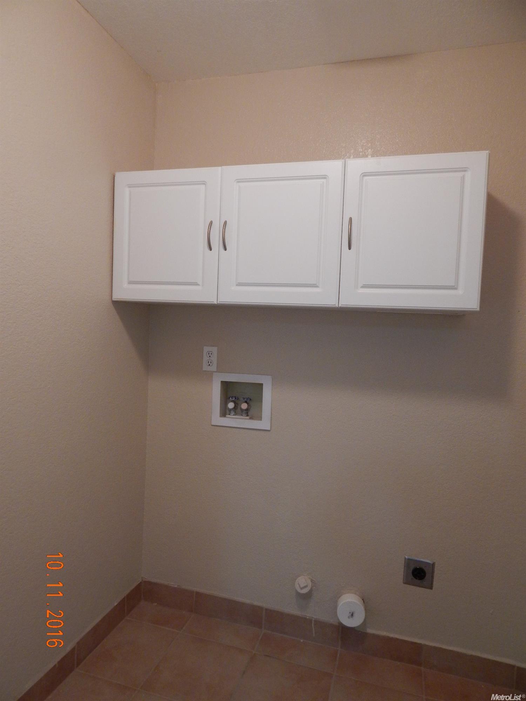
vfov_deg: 76.4
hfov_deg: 61.1
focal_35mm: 22
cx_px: 263
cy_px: 350
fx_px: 446
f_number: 3
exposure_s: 1/30
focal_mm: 4
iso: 250
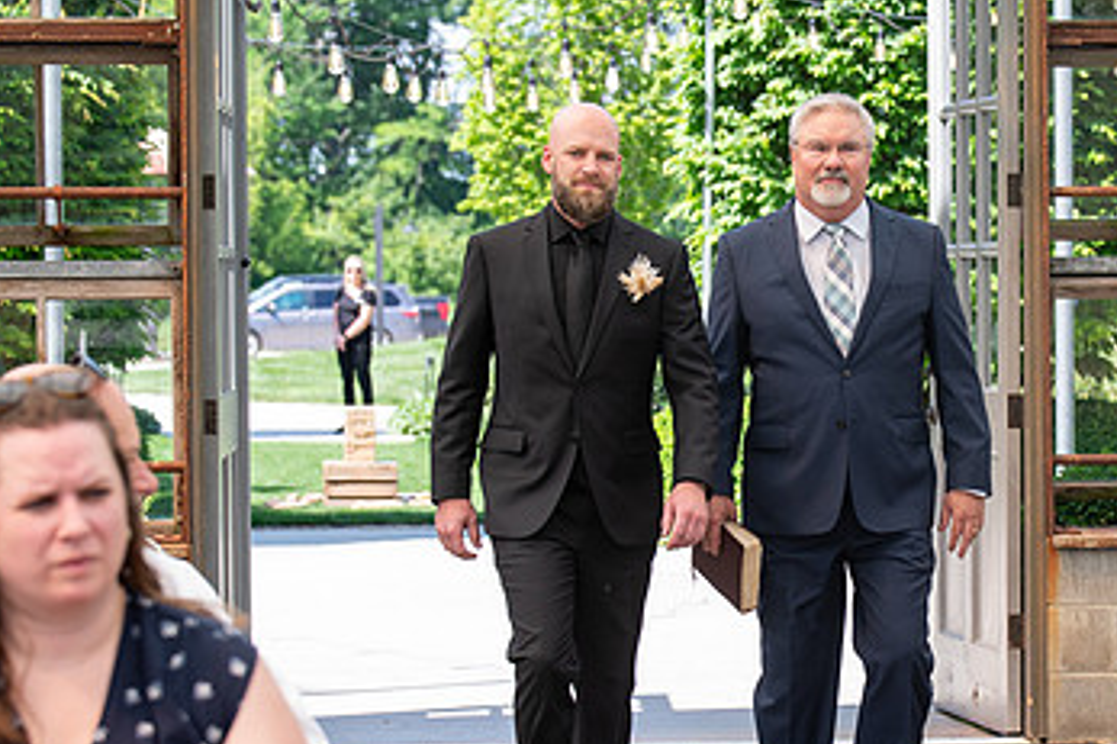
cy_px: 547
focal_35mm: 174
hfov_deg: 11.8
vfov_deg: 7.9
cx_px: 836
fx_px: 5396
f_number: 5
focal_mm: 85
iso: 160
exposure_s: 1/200
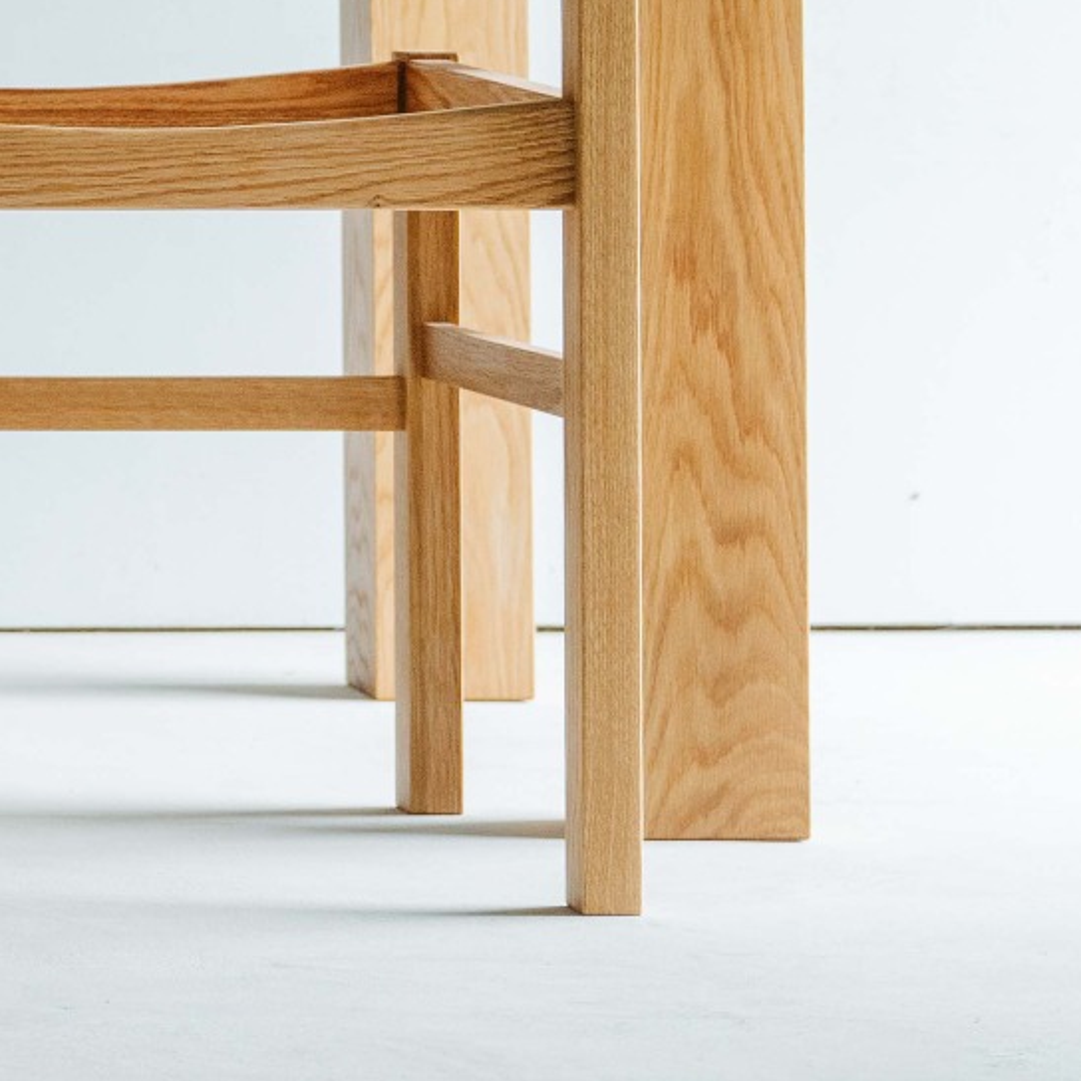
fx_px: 6784
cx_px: -1059
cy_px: -348
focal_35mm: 192
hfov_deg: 8.6
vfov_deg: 9.0
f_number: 4
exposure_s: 1/100
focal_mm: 41
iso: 800
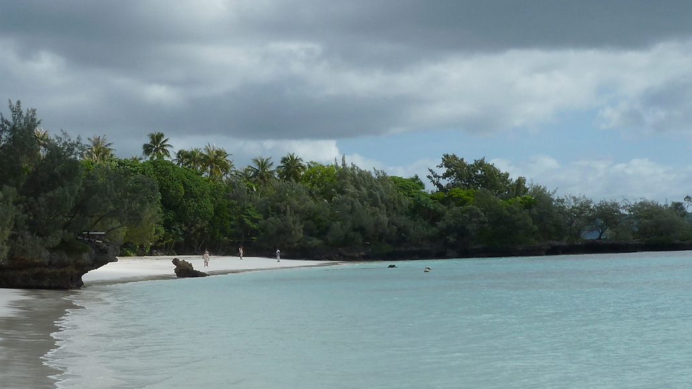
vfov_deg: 12.3
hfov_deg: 21.8
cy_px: 292
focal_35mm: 98
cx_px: 312
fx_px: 1798
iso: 80
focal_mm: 9.7
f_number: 5.6
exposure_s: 1/640
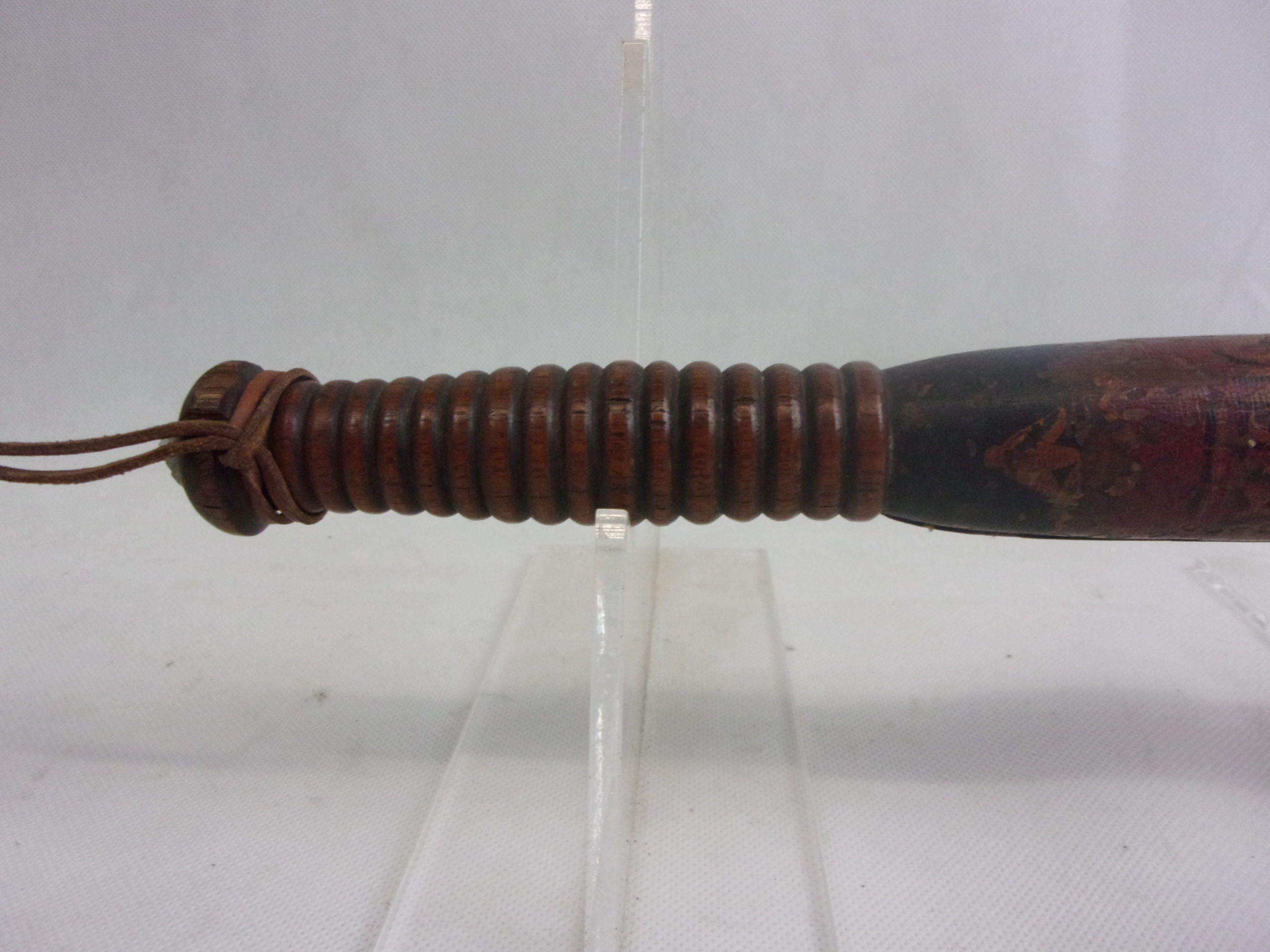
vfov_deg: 49.7
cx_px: 635
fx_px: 1027
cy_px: 476
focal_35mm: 28
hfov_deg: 63.4
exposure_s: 1/125
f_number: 3.9
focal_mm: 5.1
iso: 399
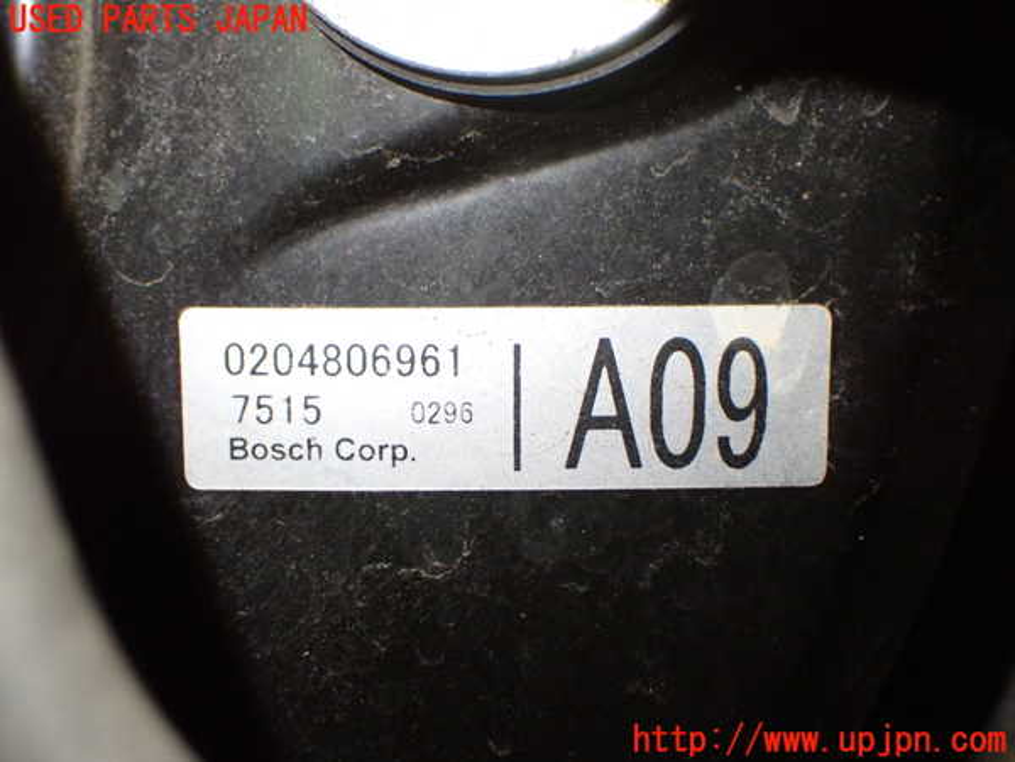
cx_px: 508
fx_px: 1466
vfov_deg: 29.1
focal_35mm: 50
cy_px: 381
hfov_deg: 38.2
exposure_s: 1/60
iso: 800
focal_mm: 9.01
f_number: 3.2
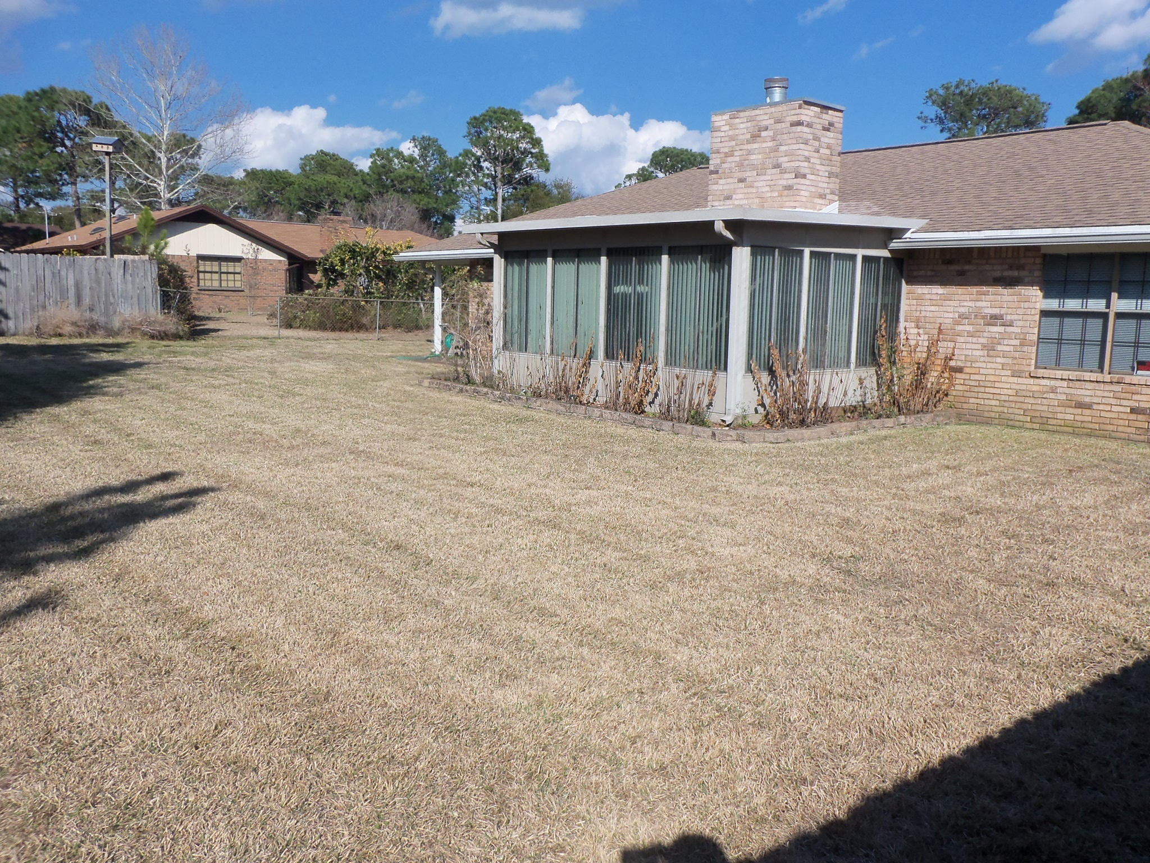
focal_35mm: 28
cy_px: 432
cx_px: 575
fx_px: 930
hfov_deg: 63.4
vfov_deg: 49.7
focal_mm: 5.1
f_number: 8.6
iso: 64
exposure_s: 1/200
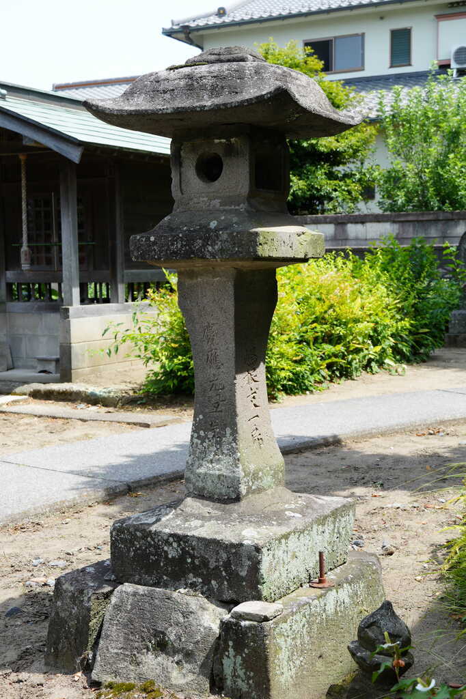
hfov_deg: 26.5
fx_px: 991
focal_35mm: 51
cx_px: 233
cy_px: 350
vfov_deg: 38.9
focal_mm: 34
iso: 100
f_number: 8
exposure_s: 1/100
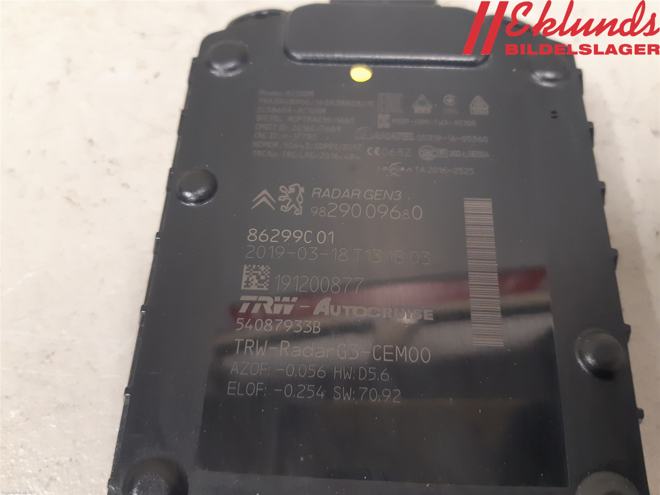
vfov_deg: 53.1
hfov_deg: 67.3
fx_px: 496
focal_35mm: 26
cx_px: 330
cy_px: 248
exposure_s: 1/25
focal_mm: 3.93
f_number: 1.7
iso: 250
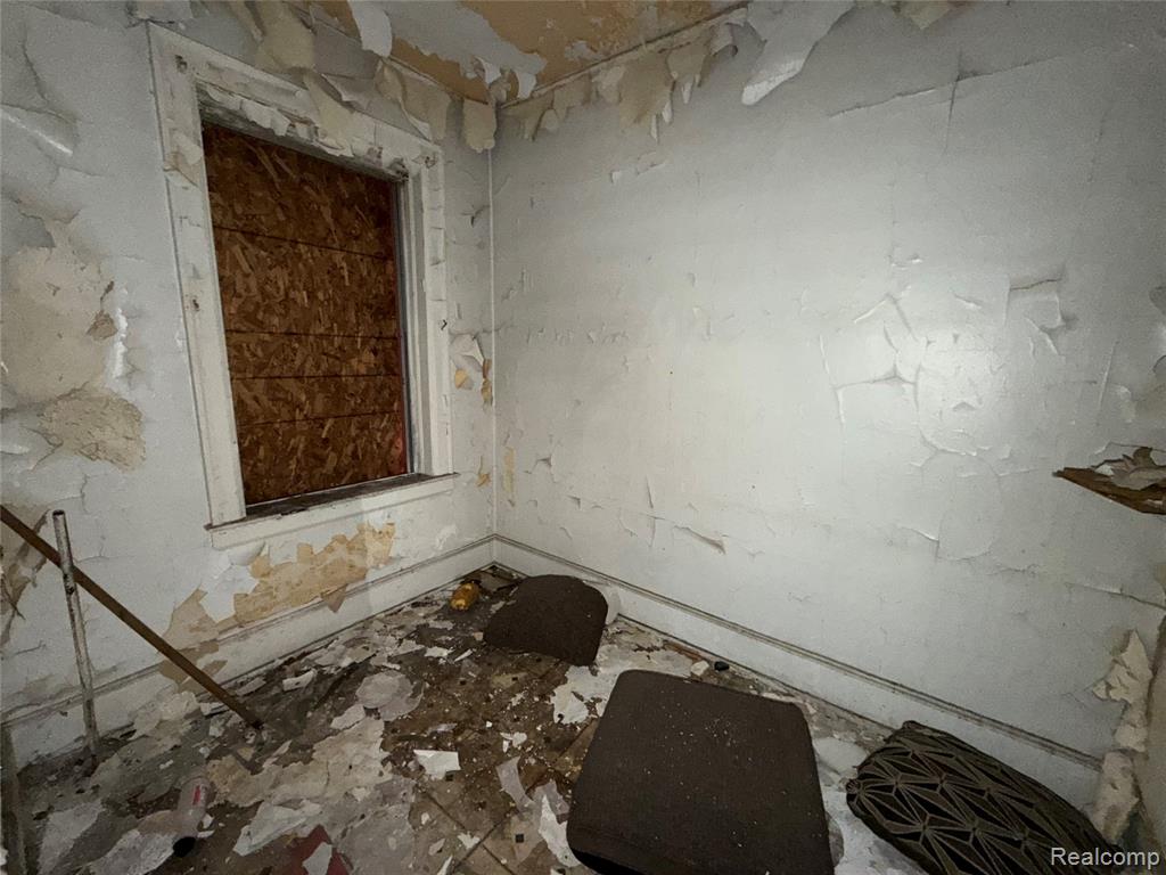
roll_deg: -0.8
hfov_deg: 102.1
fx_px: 472
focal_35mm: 14
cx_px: 583
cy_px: 438
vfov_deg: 85.7
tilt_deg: -11.0
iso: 250
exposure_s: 1/34
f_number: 2.2
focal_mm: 2.22
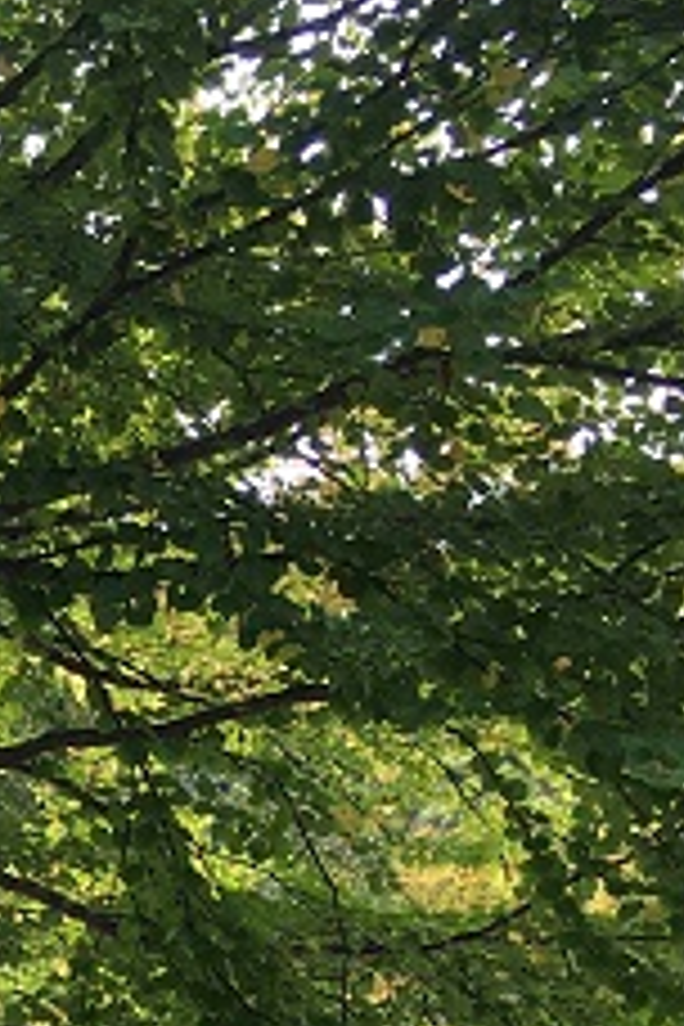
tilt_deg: +8.6
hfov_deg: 11.0
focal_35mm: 108
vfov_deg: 18.1
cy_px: 1168
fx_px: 3078
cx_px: -862
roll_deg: -1.5
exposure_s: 1/303
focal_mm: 4.15
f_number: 2.2
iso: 25
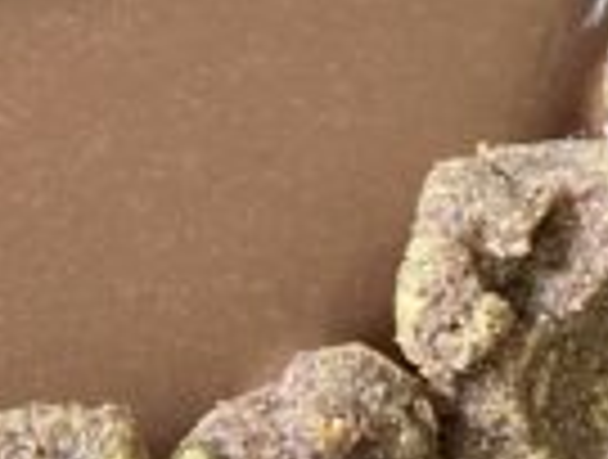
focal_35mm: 128
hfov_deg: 14.5
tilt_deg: -50.2
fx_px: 2254
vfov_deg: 11.6
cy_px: 108
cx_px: -268
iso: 400
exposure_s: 1/60
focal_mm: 4.25
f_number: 1.8
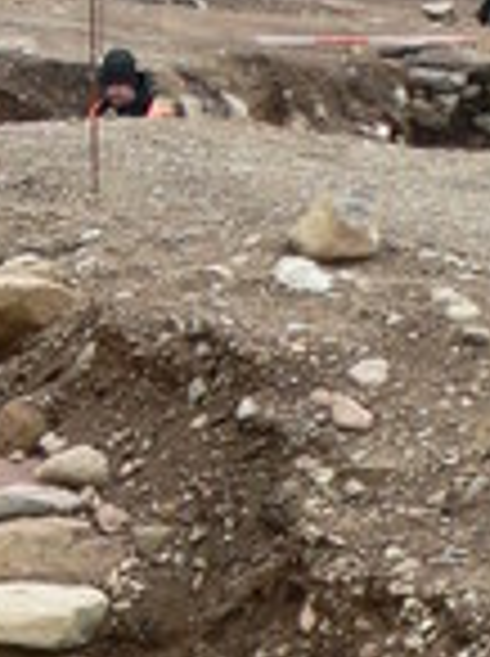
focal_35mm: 158
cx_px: -351
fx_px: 2991
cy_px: 1125
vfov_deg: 11.7
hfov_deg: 9.0
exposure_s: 1/100
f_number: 2.8
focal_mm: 6
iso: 80
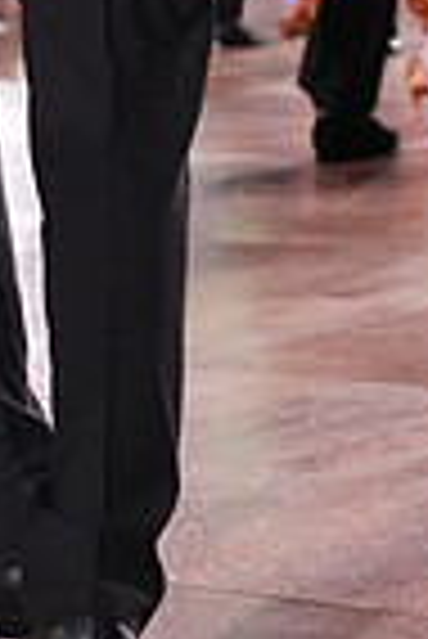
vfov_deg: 9.3
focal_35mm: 216
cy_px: -310
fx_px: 3842
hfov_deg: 6.3
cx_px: -291
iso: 2000
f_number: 4
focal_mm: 53
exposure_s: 1/400
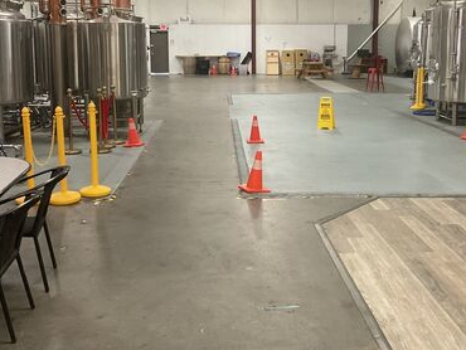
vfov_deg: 30.7
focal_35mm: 47
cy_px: 120
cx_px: 252
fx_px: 633
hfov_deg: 40.4
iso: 200
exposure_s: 1/60
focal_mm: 3
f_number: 1.8
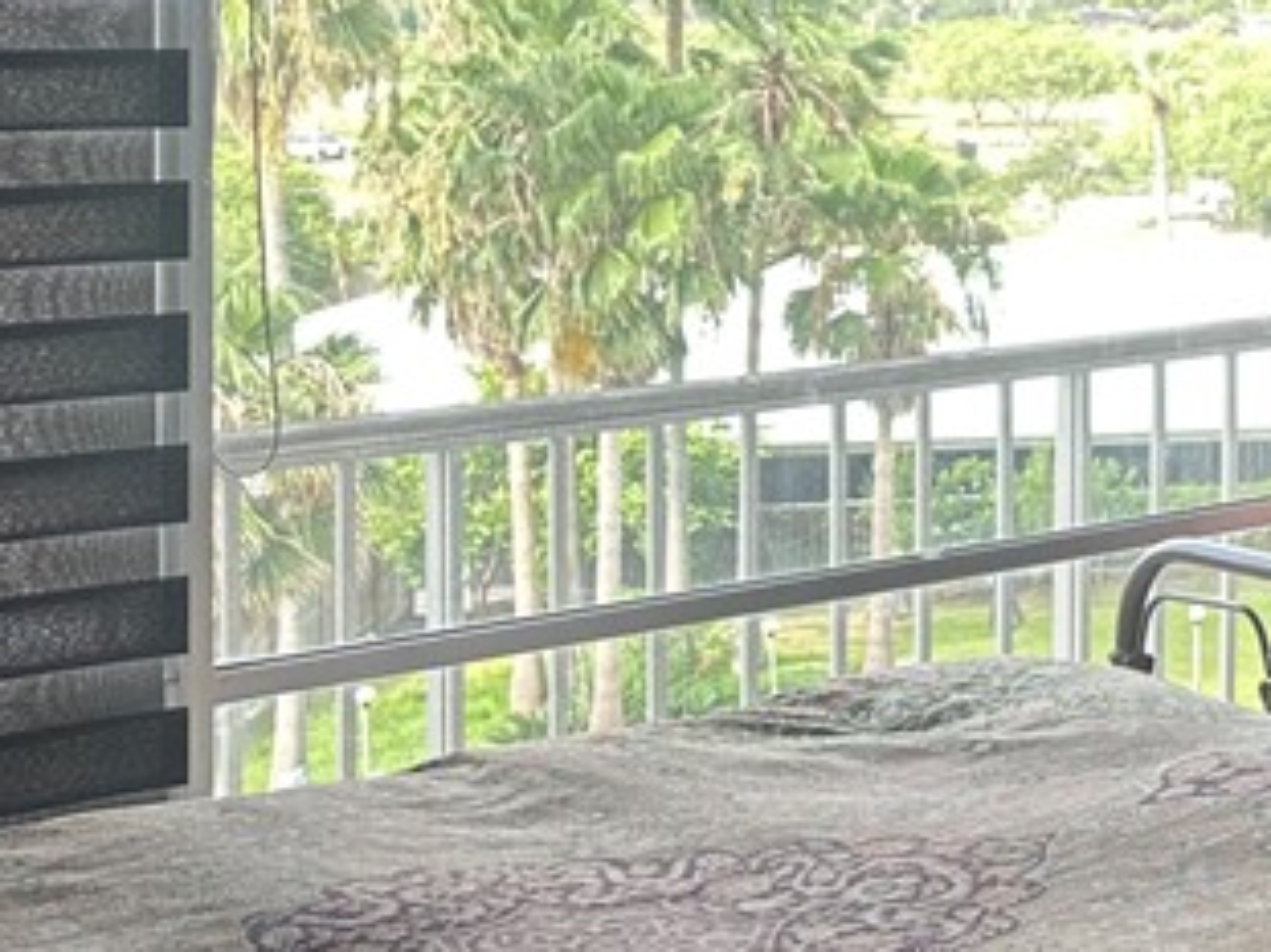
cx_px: 1986
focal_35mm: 79
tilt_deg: -1.0
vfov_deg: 18.2
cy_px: 0
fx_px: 2900
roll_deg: -0.8
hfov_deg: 20.6
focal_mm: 6.86
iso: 64
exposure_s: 1/124
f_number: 1.78
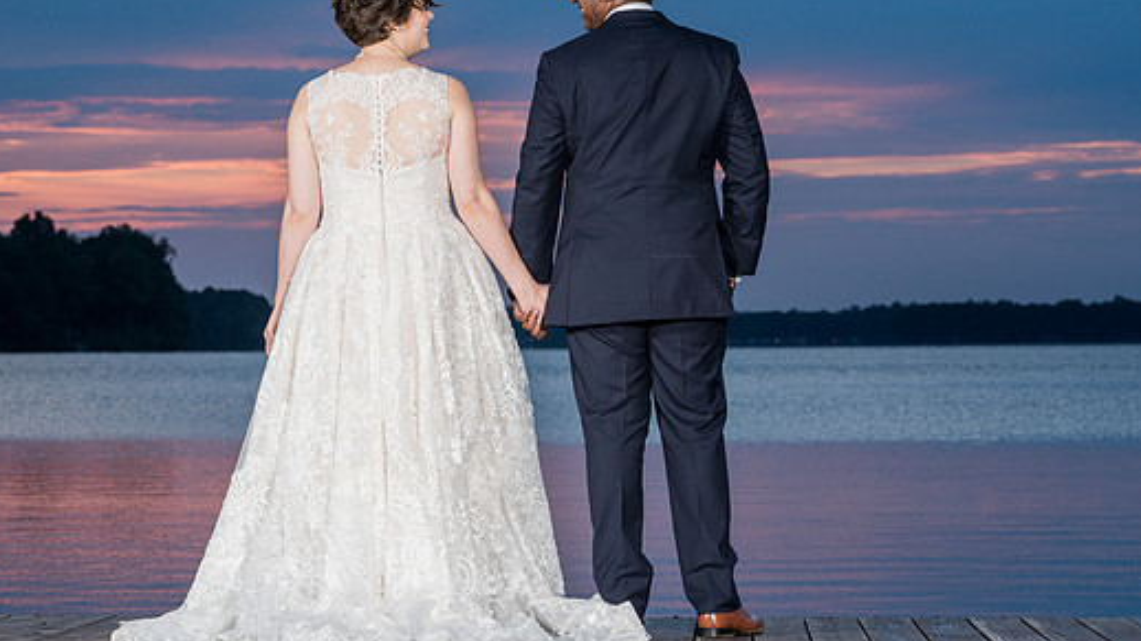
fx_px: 3811
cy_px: 229
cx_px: 499
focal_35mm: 126
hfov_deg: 17.0
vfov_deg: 9.6
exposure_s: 1/200
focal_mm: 99
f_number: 8
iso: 640
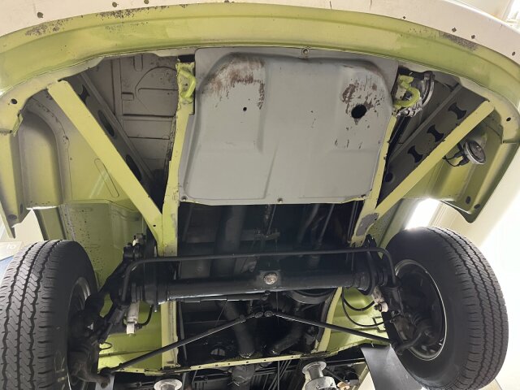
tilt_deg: +47.8
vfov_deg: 53.1
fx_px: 391
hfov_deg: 67.3
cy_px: 195
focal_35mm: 26
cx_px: 260
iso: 500
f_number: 1.6
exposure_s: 1/33
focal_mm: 5.1
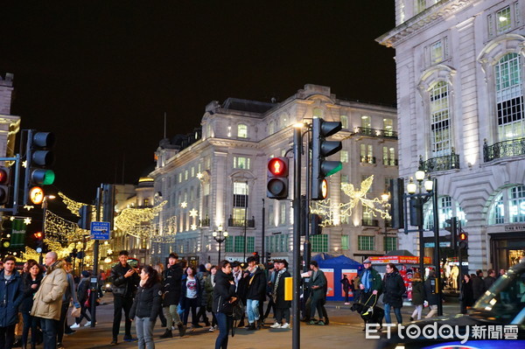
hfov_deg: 49.6
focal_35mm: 39
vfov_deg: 34.2
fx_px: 568
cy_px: 174
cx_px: 262
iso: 3200
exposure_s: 1/80
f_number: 4.5
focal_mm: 26
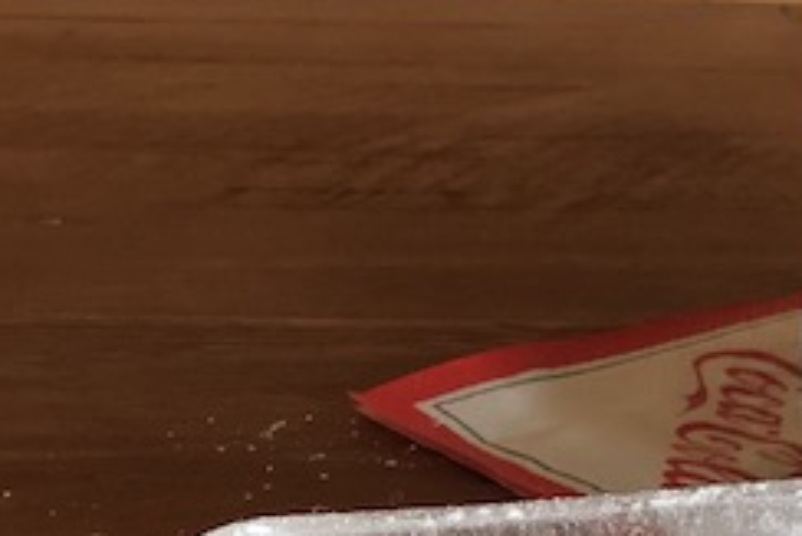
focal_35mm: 142
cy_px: 447
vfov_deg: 9.6
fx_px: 3165
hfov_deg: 14.1
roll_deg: -1.5
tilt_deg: -22.8
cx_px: 933
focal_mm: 6
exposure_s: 1/30
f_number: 2.4
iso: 100
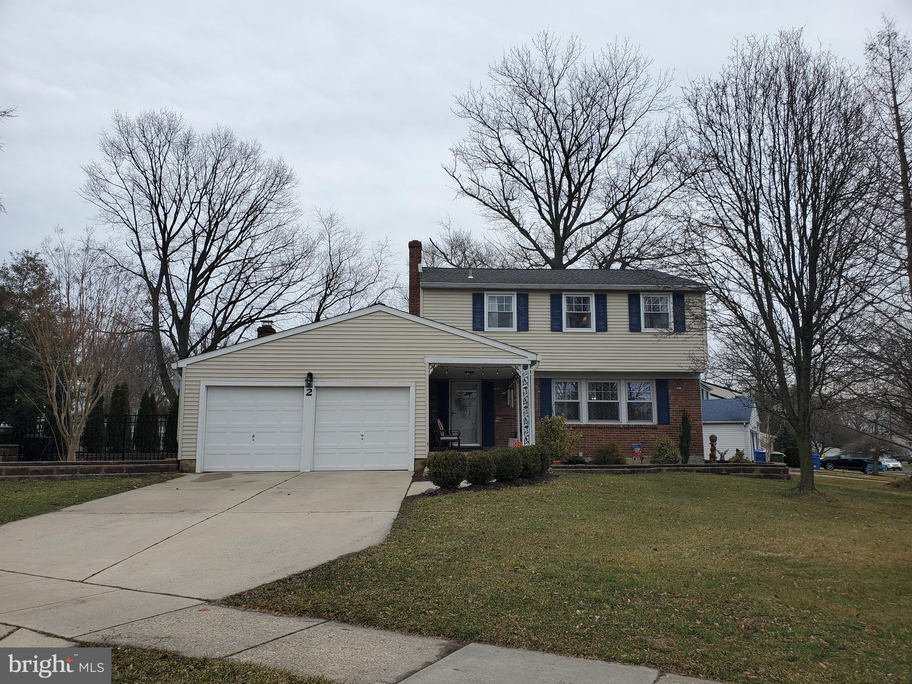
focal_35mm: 26
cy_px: 342
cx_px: 456
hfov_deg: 67.3
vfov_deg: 53.1
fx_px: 685
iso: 50
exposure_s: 1/455
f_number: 2.4
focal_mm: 4.3
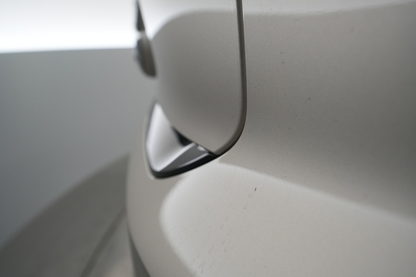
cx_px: 208
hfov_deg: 65.5
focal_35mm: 28
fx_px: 323
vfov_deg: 46.4
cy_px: 138
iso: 1000
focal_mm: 28
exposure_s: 1/100
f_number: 4.5
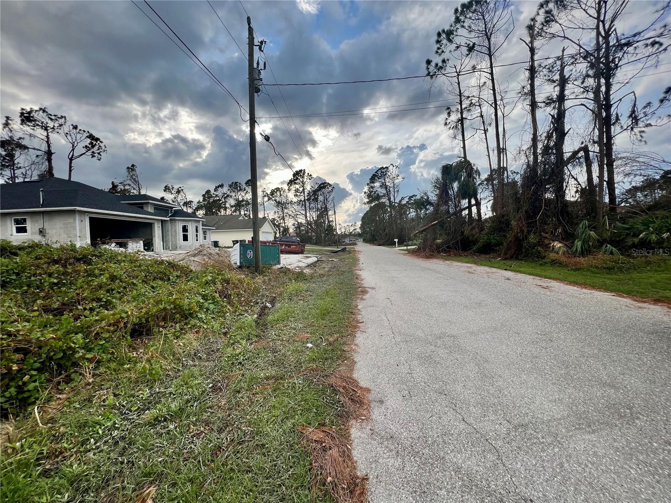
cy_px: 252
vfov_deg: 89.9
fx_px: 252
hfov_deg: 106.2
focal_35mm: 13
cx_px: 336
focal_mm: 1.57
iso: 32
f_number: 1.8
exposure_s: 1/995
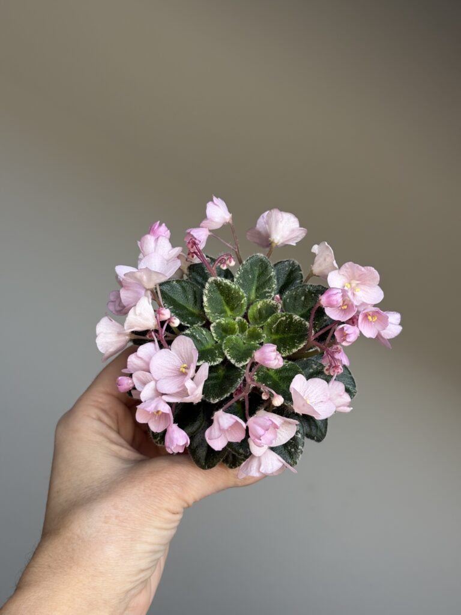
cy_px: 308
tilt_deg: -25.4
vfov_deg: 36.8
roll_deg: -0.6
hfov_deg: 28.0
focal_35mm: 52
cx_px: 230
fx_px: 923
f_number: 1.6
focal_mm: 5.96
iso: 32
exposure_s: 1/121
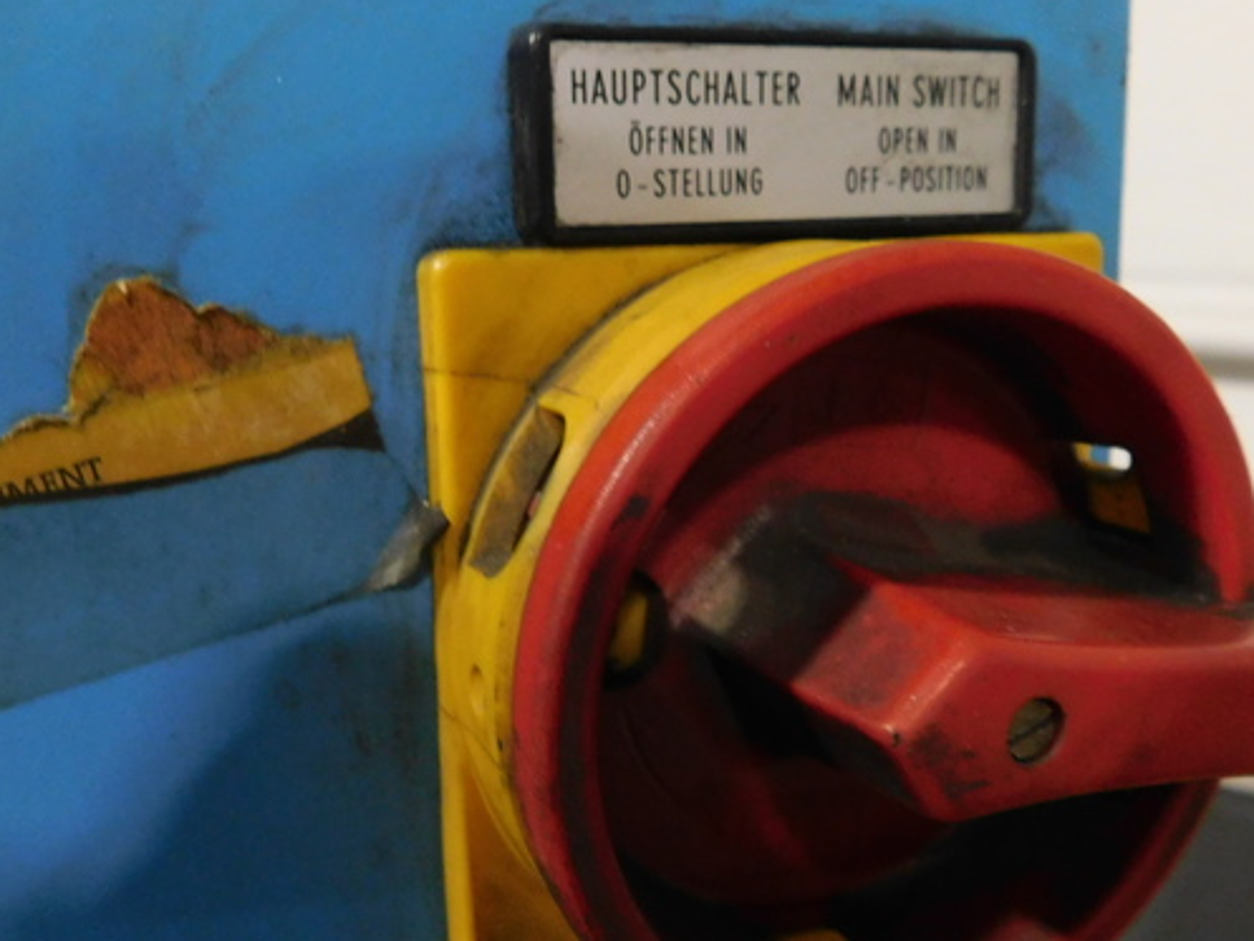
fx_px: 1341
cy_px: 522
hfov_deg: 50.1
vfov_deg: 38.6
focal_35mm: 37
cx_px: 590
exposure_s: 1/25
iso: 400
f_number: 3
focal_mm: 4
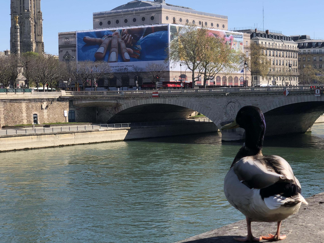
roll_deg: +0.7
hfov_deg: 27.0
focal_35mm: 72
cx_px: 186
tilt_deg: -1.4
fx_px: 674
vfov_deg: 20.4
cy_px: 110
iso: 16
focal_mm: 6
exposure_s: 1/883
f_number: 2.4
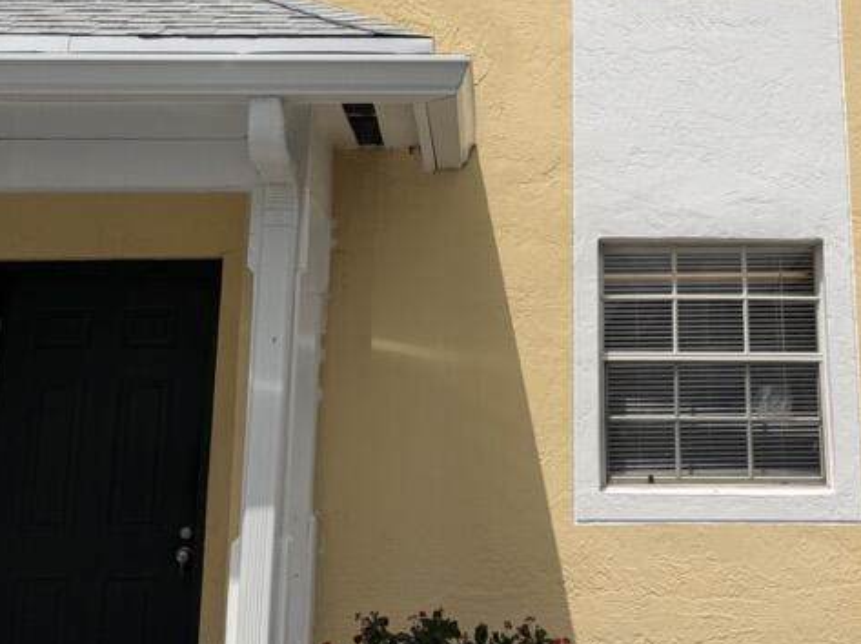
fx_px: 1616
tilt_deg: +14.9
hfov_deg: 29.6
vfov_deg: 21.8
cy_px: 15
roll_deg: +0.7
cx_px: 575
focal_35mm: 65
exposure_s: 1/11905
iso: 80
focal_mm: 6.76
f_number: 1.78
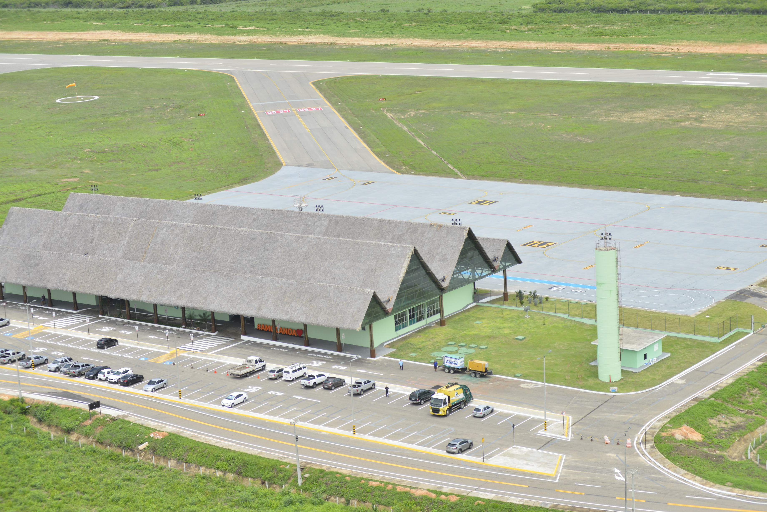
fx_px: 1705
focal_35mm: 80
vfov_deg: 17.1
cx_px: 384
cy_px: 256
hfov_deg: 25.4
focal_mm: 80
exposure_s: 1/4000
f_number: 4
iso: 400
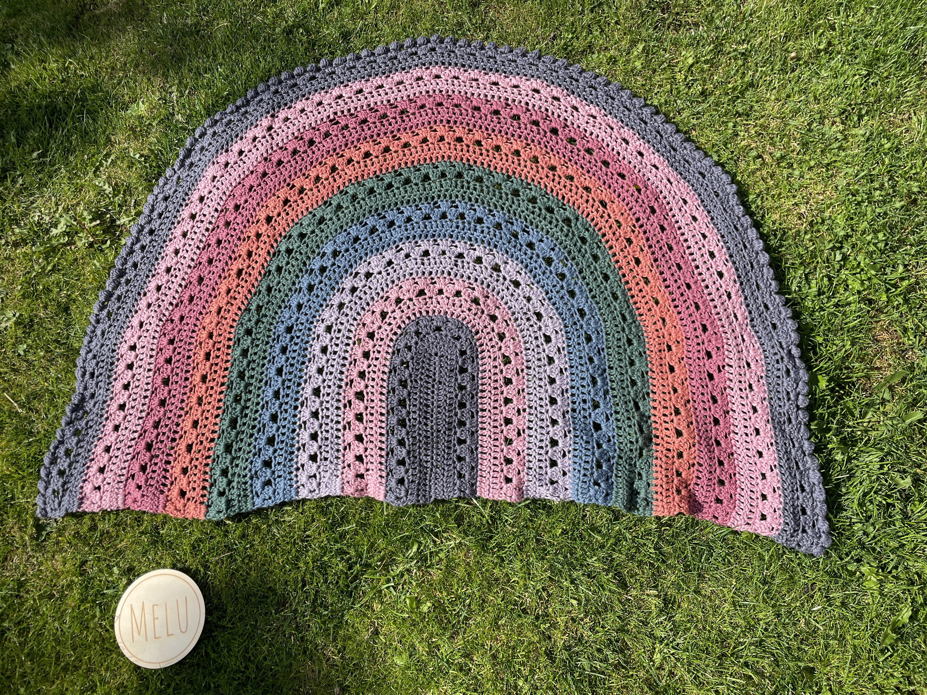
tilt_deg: -59.5
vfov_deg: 53.1
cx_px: 464
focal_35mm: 26
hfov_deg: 67.3
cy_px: 348
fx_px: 696
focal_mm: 4.2
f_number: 1.6
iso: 32
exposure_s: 1/2564
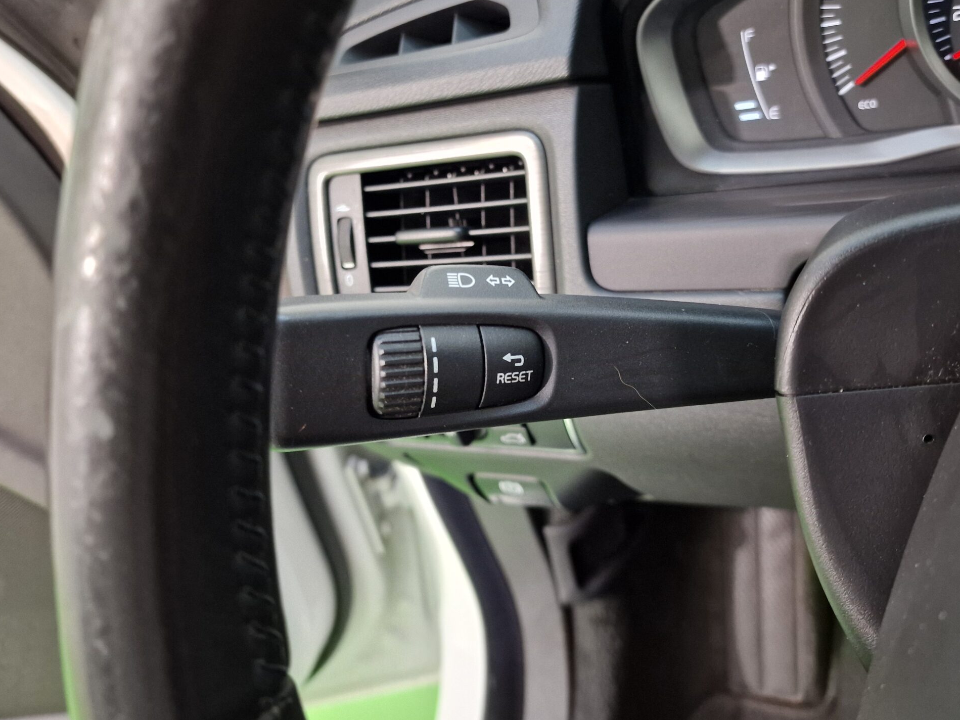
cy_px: 294
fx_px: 860
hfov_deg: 58.3
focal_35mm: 31
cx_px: 464
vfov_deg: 45.2
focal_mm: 6.4
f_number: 1.8
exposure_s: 1/33
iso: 320
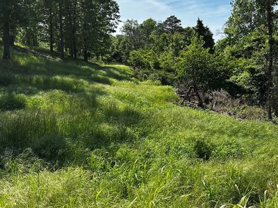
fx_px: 249
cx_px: 160
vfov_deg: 45.0
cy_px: 77
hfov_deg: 58.1
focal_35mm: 31
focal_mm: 6.86
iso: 80
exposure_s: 1/3058
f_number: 1.78
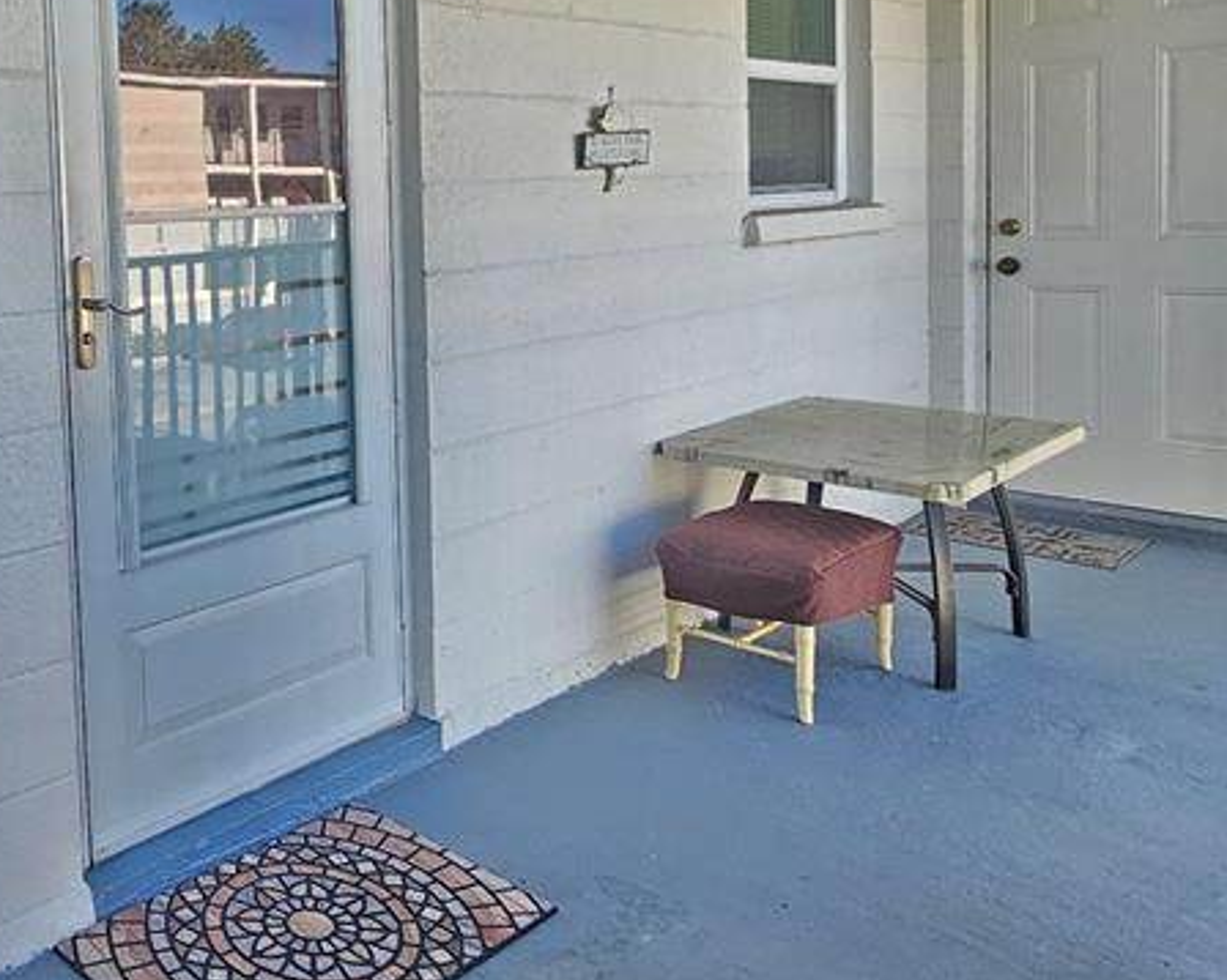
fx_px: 1053
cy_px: 263
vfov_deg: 48.3
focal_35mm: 29
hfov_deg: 52.1
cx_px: 90
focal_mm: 2.2
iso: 80
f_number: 2.2
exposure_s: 1/120
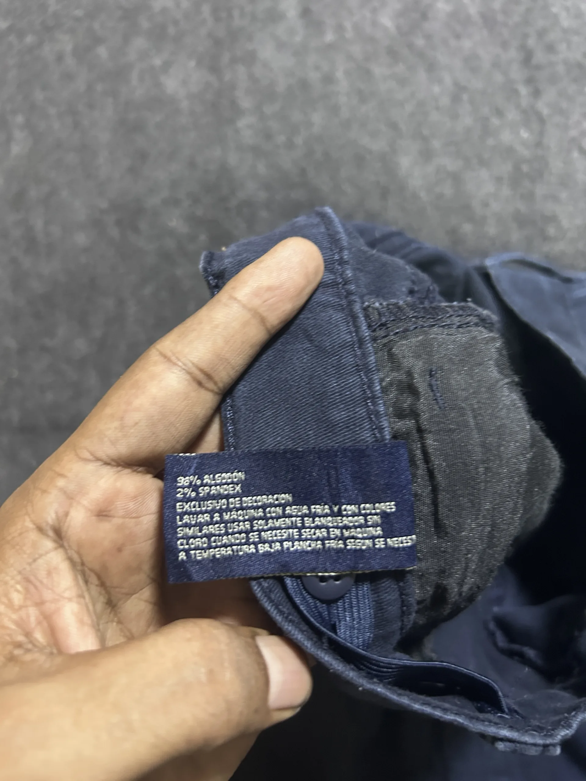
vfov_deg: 67.3
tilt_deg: -60.8
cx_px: 293
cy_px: 390
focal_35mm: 26
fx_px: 587
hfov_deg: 53.1
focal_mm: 5.7
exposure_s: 1/33
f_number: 1.5
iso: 500
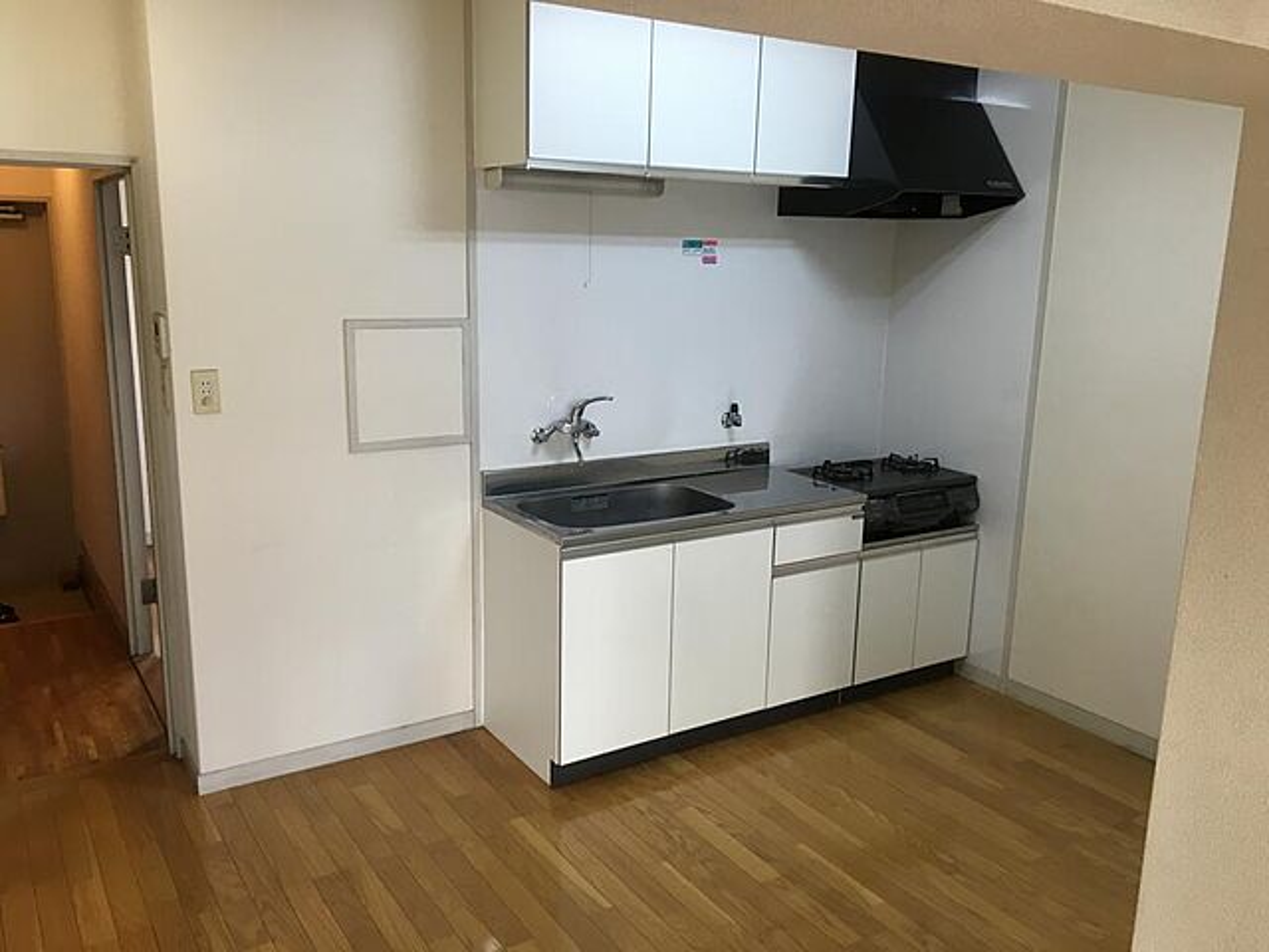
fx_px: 1063
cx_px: 634
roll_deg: -0.8
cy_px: 476
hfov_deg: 61.7
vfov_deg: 48.2
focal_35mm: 29
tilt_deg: -12.8
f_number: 2.2
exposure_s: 1/33
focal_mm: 4.15
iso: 64
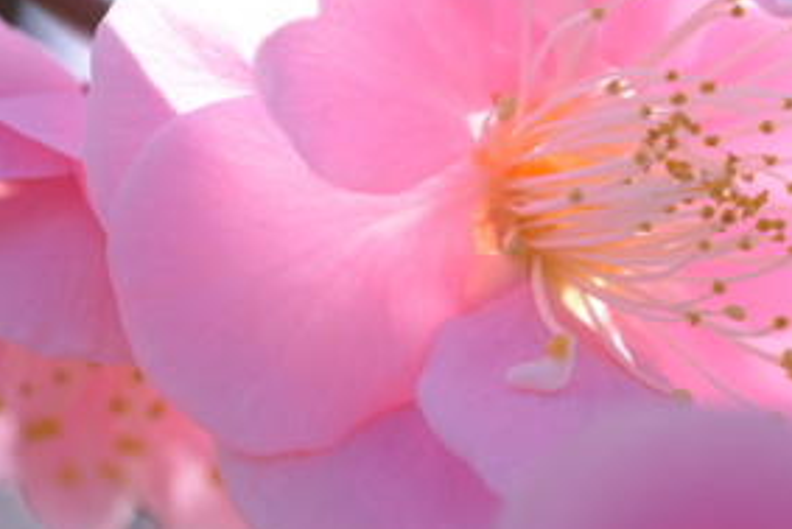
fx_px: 2795
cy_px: 98
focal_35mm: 127
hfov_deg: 16.1
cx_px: 568
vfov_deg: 10.8
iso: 400
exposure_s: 1/320
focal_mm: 40
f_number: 9
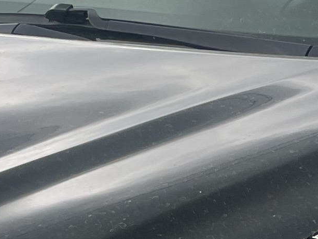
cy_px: 403
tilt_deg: -21.0
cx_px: 317
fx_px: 1571
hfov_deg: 11.4
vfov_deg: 8.4
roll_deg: +0.8
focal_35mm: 171
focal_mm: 4.2
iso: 32
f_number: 1.6
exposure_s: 1/266
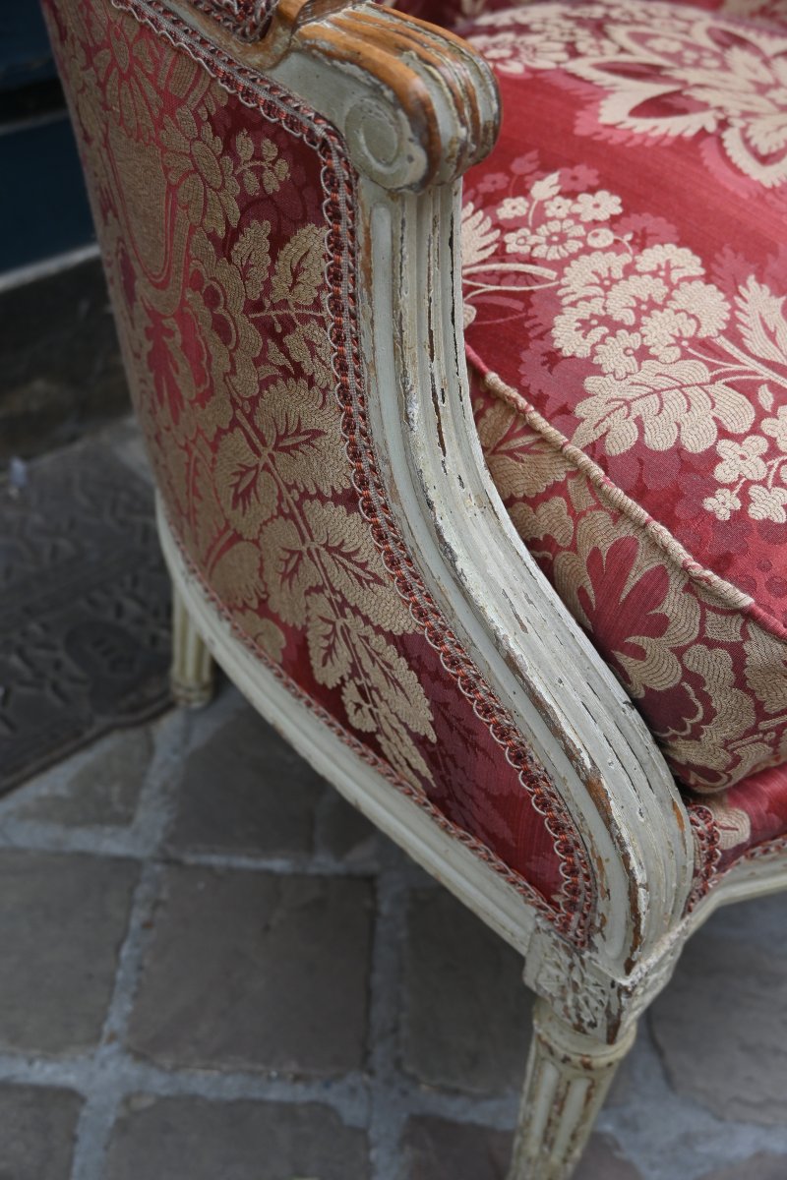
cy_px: 590
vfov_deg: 49.6
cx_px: 394
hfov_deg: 34.2
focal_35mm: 39
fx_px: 1279
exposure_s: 1/250
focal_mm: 26
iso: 200
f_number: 4.5
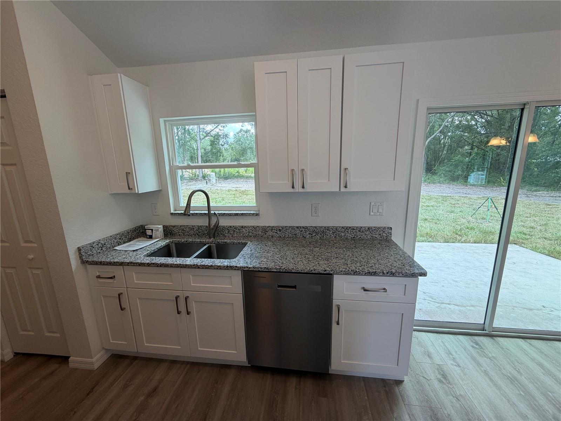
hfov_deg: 102.1
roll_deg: +1.4
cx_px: 280
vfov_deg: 85.7
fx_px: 227
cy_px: 210
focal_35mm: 14
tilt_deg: -10.7
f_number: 2.2
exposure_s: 1/120
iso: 100
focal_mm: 2.22
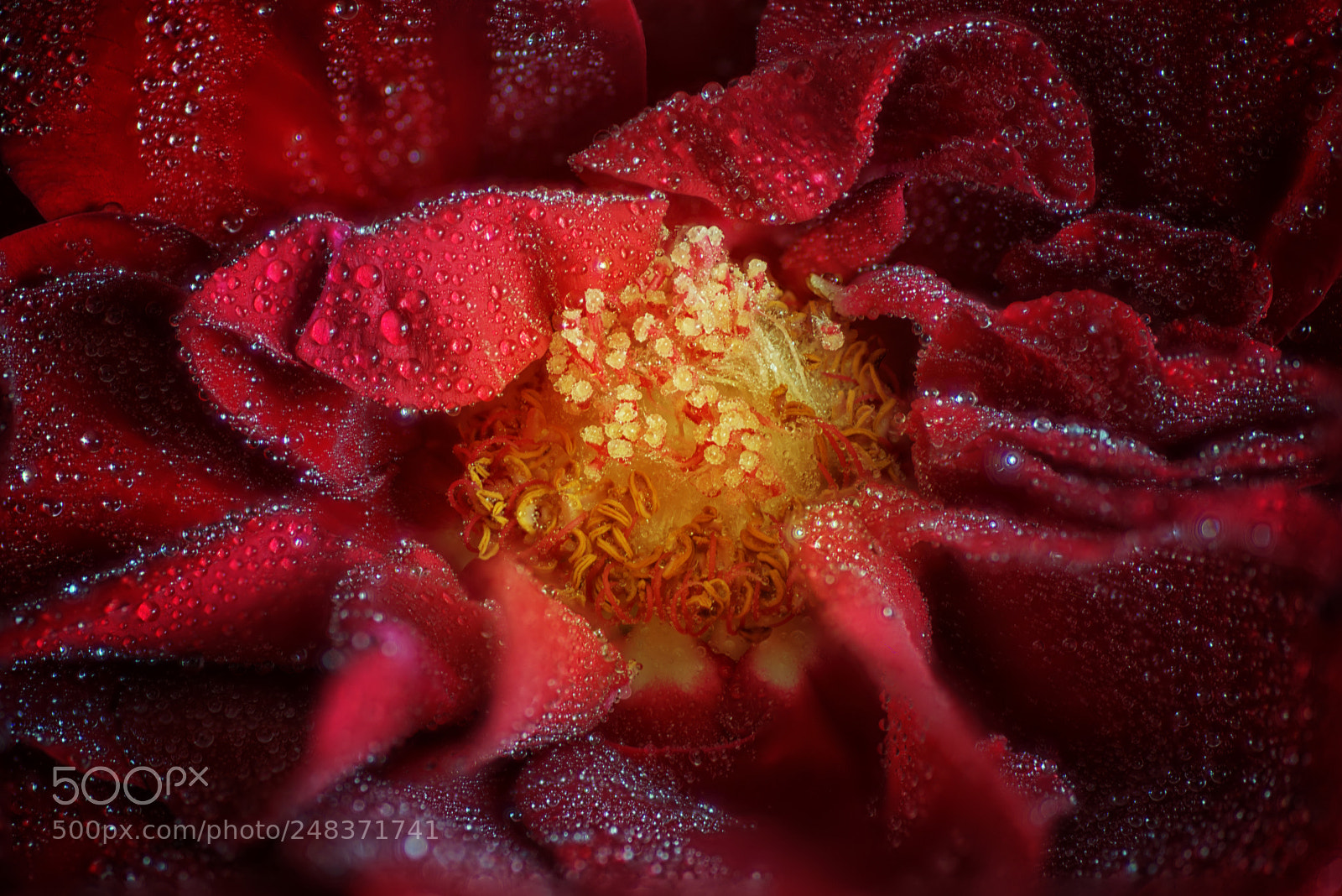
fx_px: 3356
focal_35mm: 90
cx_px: 671
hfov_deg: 22.6
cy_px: 448
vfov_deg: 15.2
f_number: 4.5
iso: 100
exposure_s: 1/6
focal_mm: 90
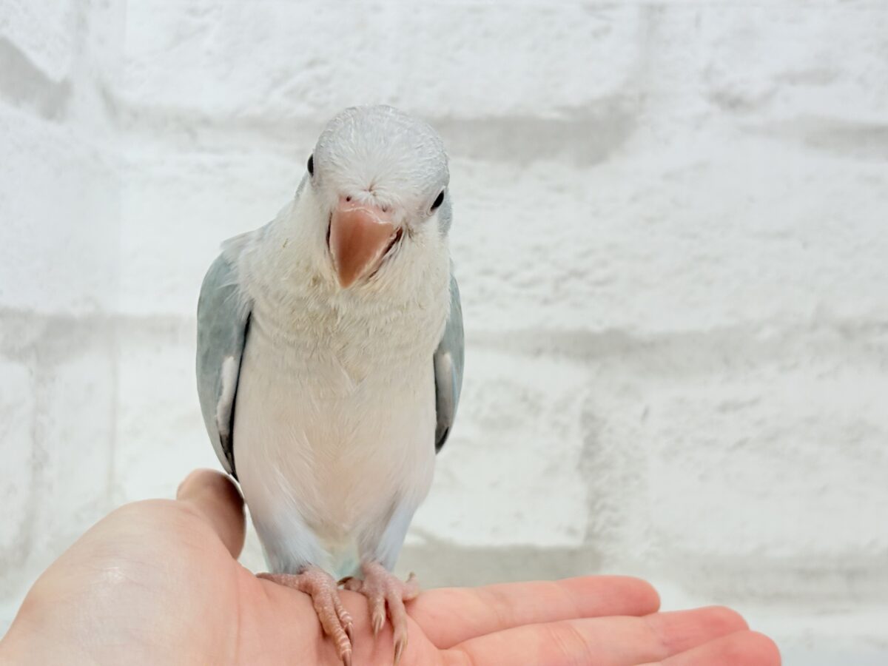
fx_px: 1334
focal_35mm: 52
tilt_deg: +2.5
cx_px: 444
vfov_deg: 28.0
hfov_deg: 36.8
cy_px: 333
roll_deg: -0.4
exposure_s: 1/100
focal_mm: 5.96
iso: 64
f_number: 1.6
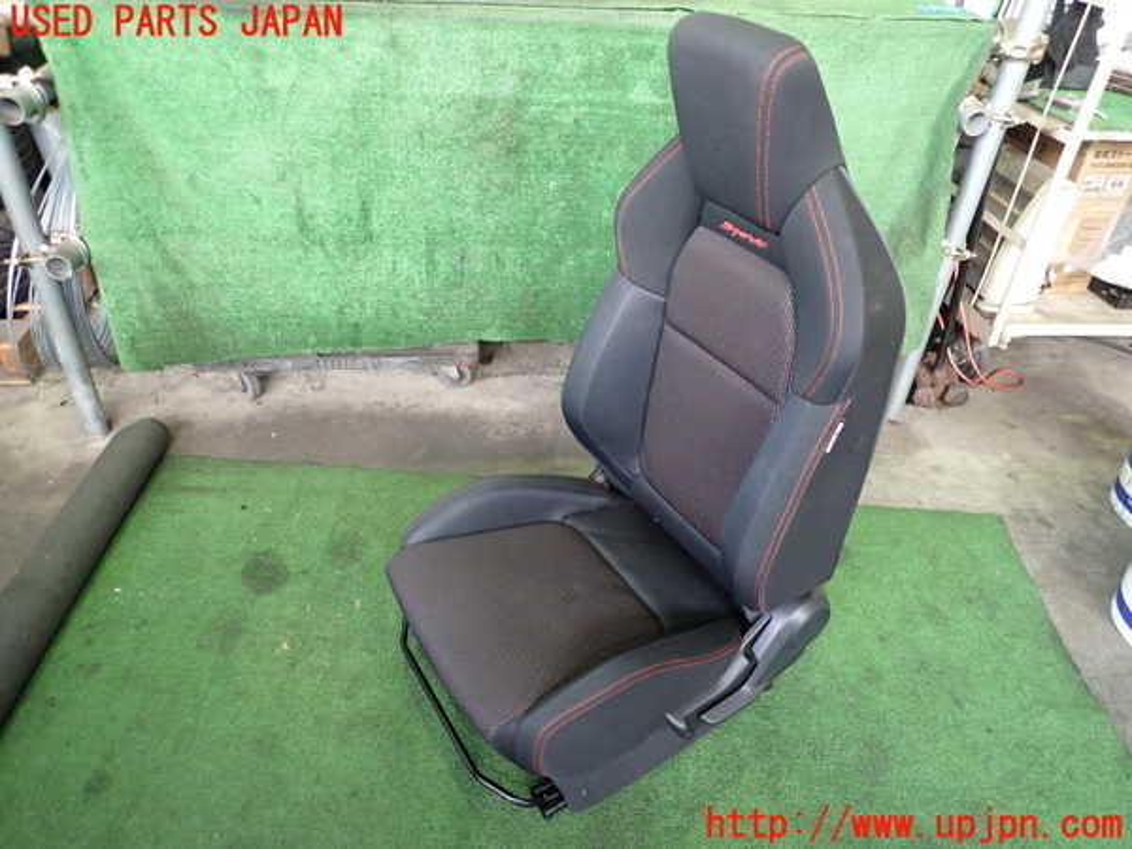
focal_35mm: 25
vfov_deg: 54.9
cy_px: 424
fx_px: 818
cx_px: 566
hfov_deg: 69.4
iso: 400
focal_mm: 4.5
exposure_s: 1/30
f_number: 2
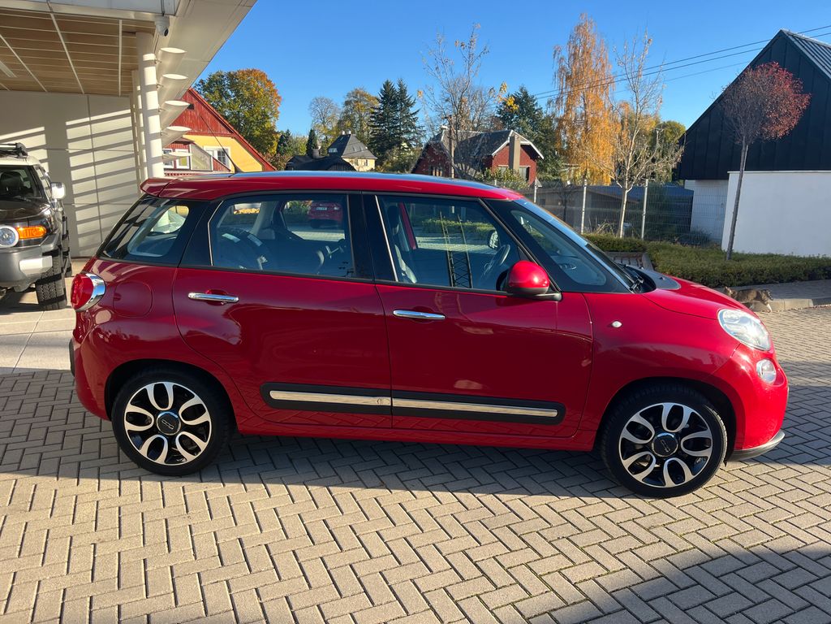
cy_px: 312
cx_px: 416
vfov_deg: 53.1
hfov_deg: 67.3
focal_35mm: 26
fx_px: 624
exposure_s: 1/756
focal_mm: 5.1
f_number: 1.6
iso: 50
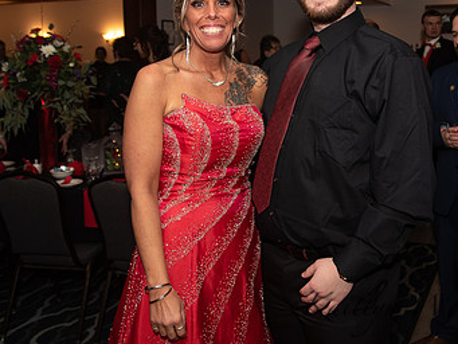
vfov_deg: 34.6
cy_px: 97
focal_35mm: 41
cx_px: 302
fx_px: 543
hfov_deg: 45.1
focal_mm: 24
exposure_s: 1/200
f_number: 4
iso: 800
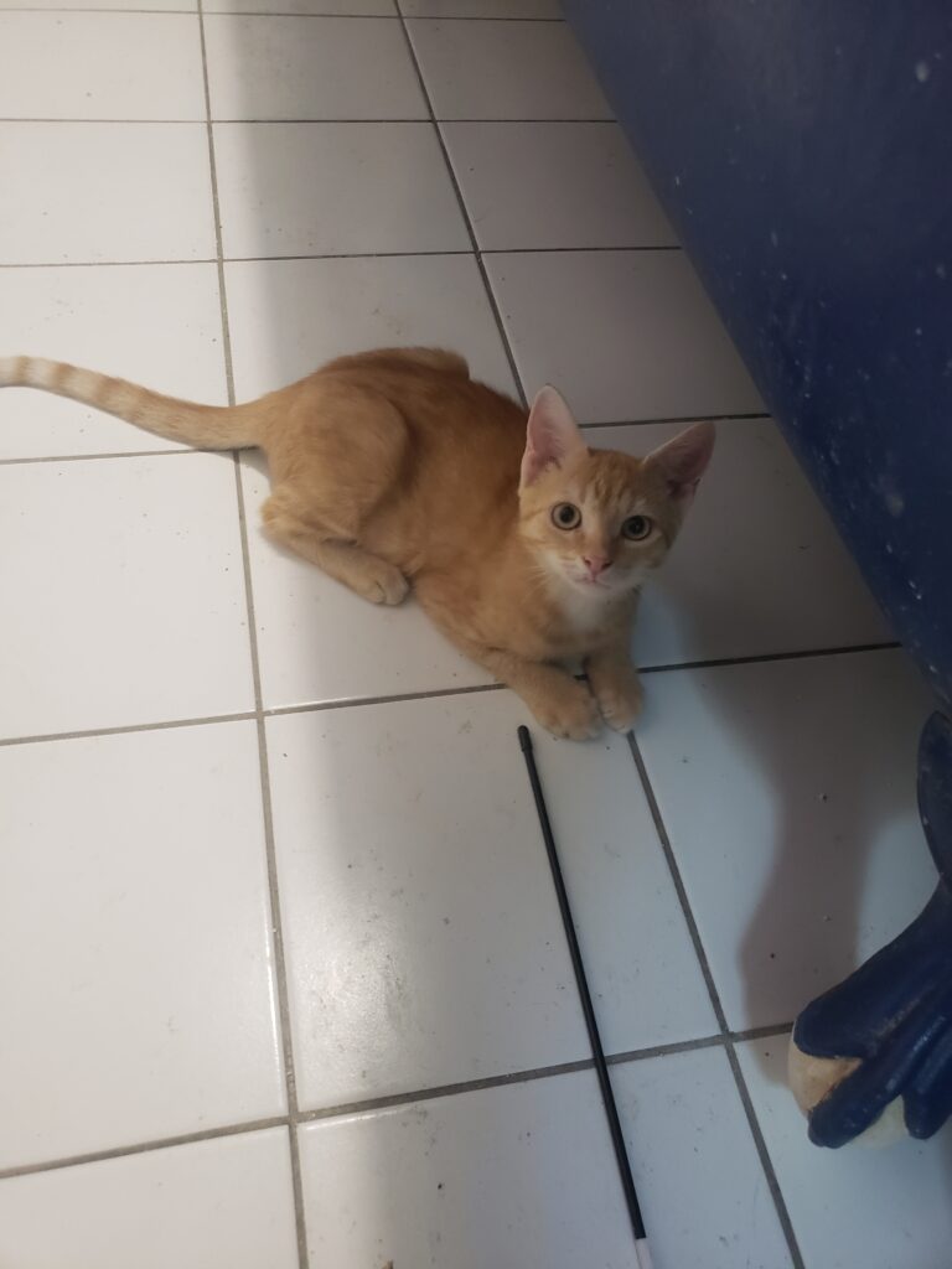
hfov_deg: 53.1
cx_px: 476
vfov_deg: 67.3
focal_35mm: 26
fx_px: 953
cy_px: 634
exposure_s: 1/16
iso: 250
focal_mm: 4.3
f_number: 1.5
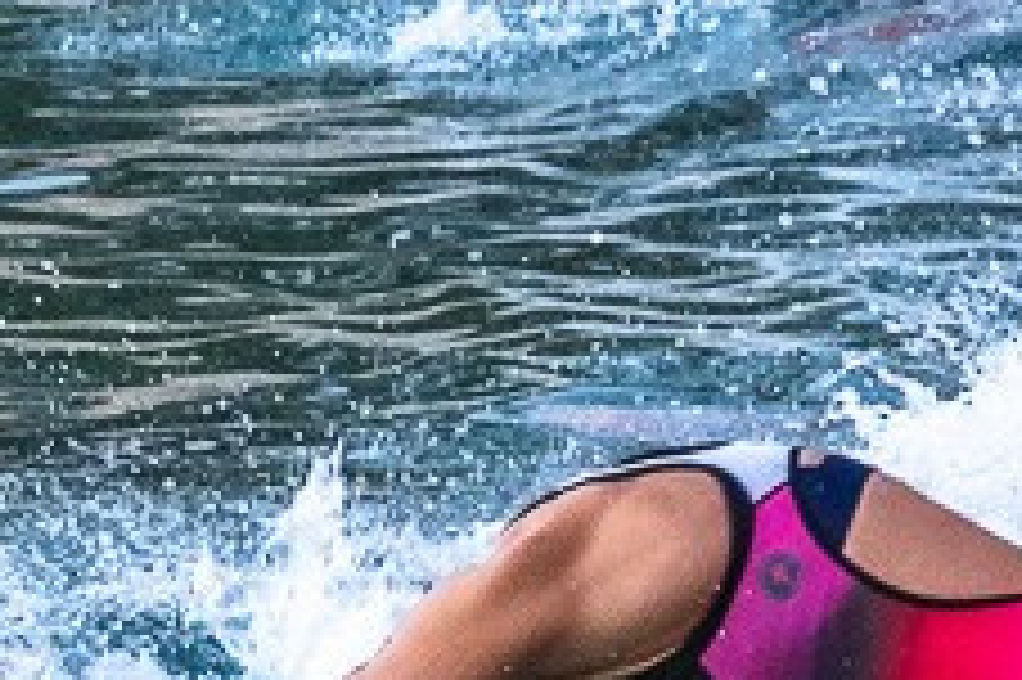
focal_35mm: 593
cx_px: 1333
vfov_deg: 2.3
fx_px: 16822
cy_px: 299
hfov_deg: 3.5
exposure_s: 1/400
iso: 2000
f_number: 5
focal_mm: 70
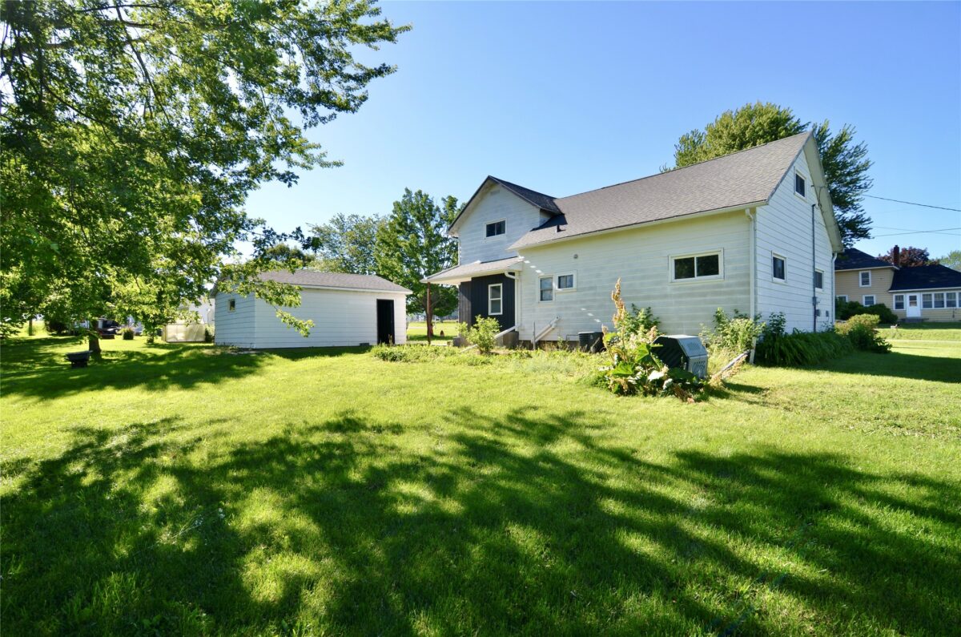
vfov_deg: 71.8
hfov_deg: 95.1
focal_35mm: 16
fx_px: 440
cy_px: 318
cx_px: 480
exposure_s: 1/250
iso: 200
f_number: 8
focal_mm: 11
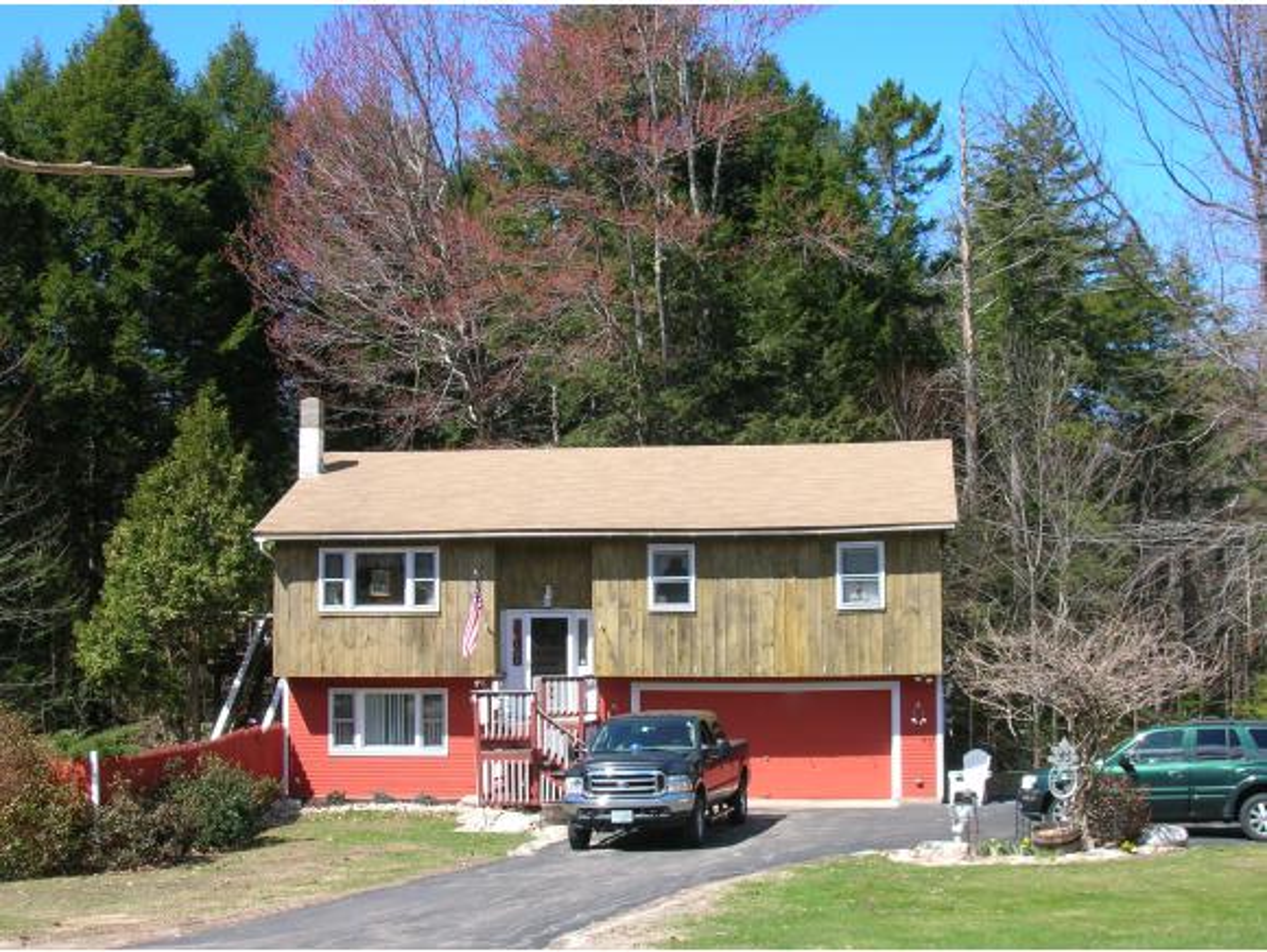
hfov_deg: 38.2
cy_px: 476
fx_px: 1832
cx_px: 634
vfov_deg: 29.1
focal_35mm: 50
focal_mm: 8.4
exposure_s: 1/155
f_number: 5.6
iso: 50
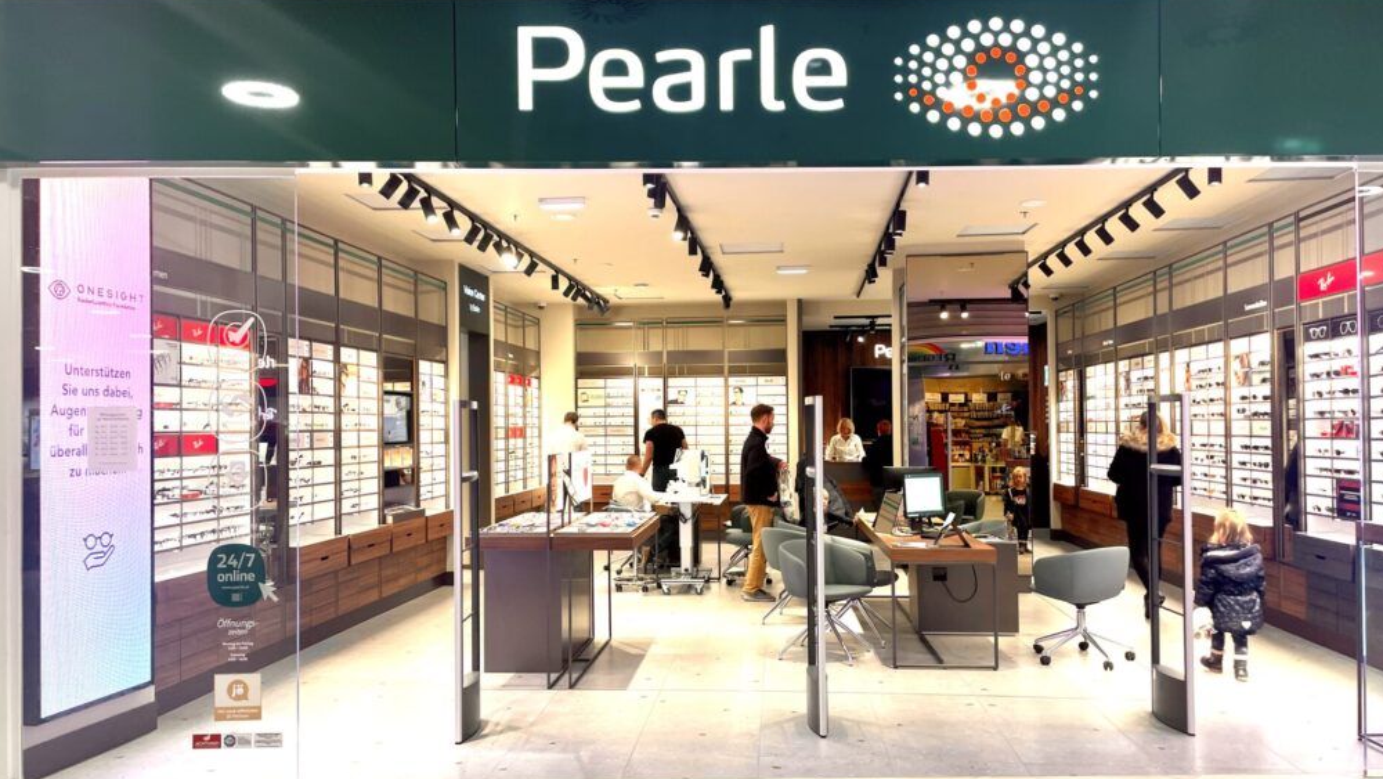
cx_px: 704
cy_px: 407
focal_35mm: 29
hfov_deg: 66.0
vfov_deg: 40.2
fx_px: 1064
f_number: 1.6
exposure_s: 1/100
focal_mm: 4.2
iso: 40
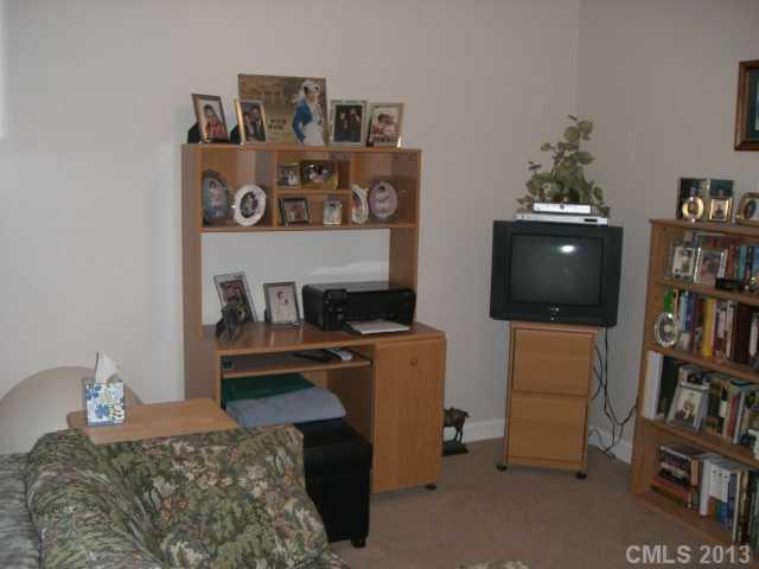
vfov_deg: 37.7
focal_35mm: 38
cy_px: 284
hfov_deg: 49.0
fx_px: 833
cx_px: 380
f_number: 2.7
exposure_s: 1/60
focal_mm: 6.2
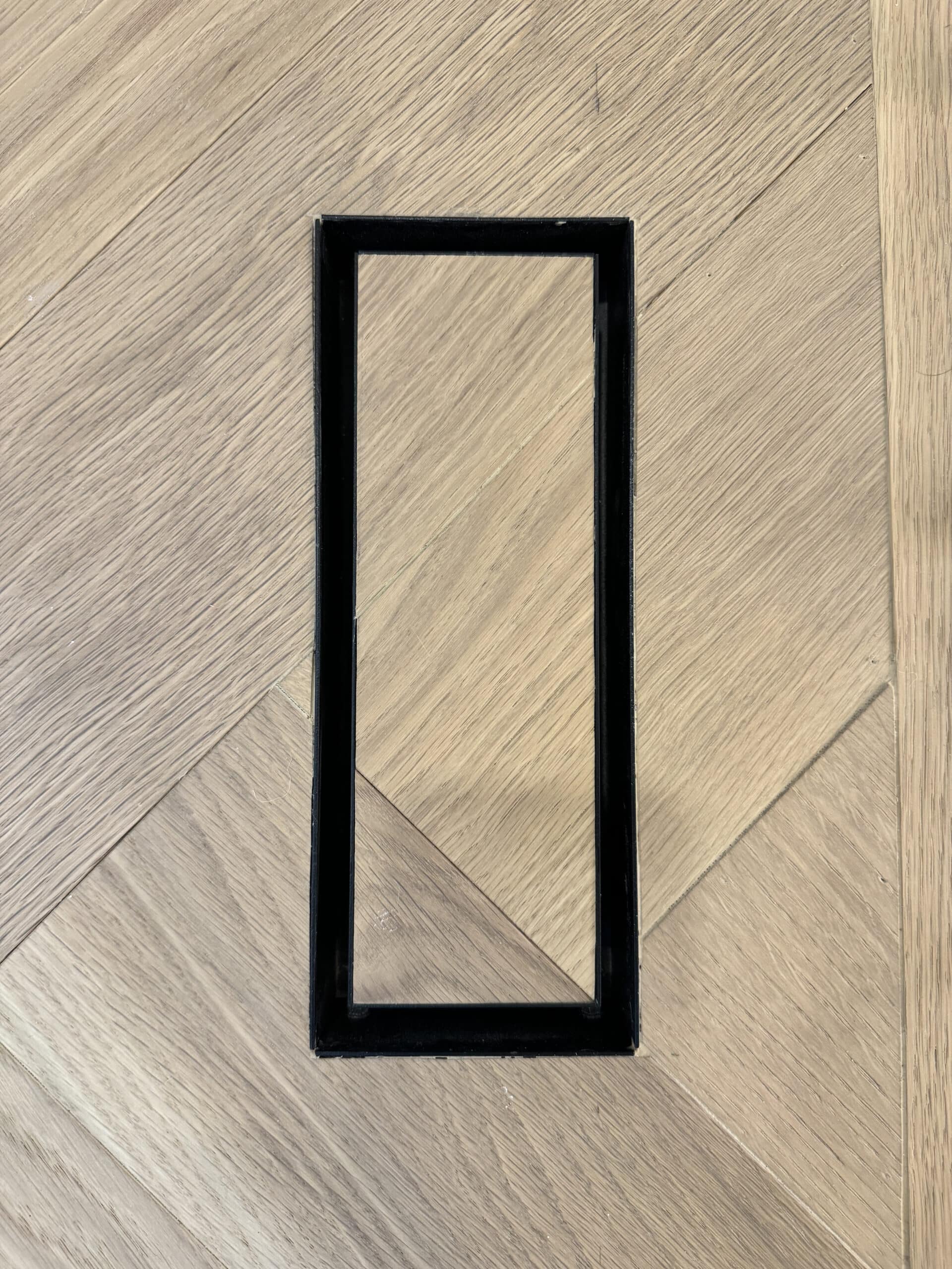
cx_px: 476
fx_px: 880
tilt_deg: -87.5
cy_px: 634
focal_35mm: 24
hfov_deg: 56.8
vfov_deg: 71.6
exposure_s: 1/60
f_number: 1.78
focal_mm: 6.76
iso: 250
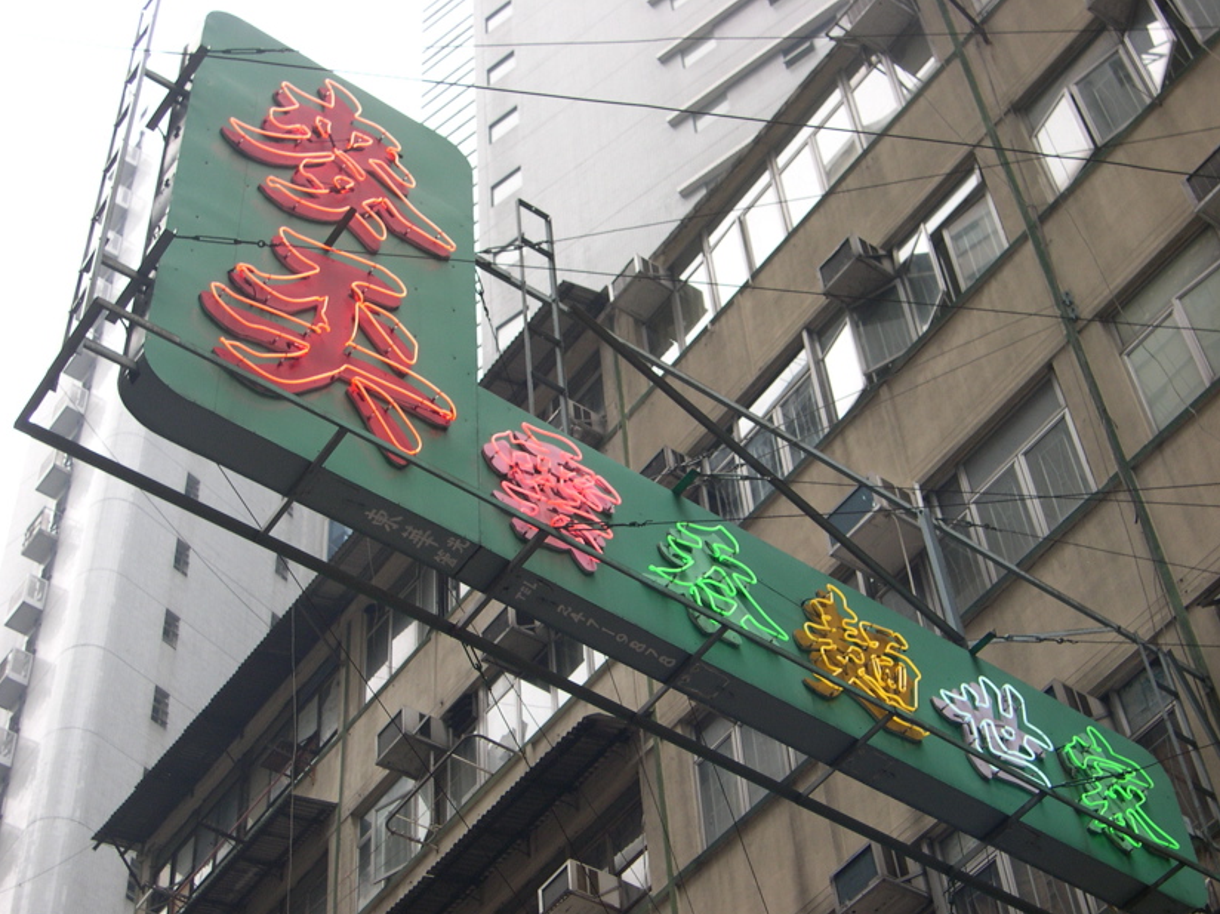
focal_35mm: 59
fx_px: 2078
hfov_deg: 32.7
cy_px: 472
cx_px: 602
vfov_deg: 24.8
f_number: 3.4
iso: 100
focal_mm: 12.2
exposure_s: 1/222
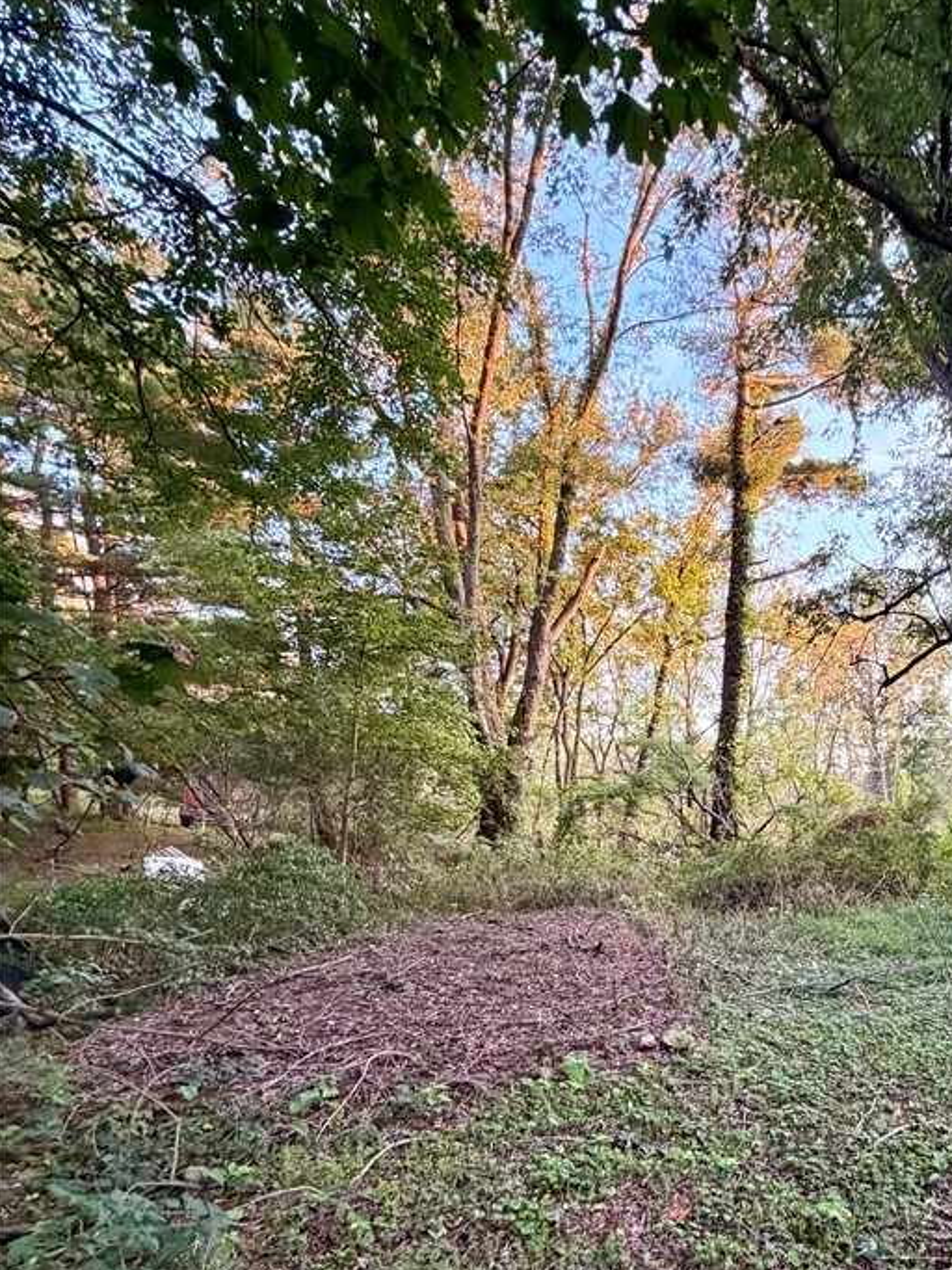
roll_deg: +1.1
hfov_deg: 60.2
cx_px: 708
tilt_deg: -1.2
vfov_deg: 76.8
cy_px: 833
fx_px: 770
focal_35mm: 21
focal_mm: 2.22
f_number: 2.2
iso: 320
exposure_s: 1/71
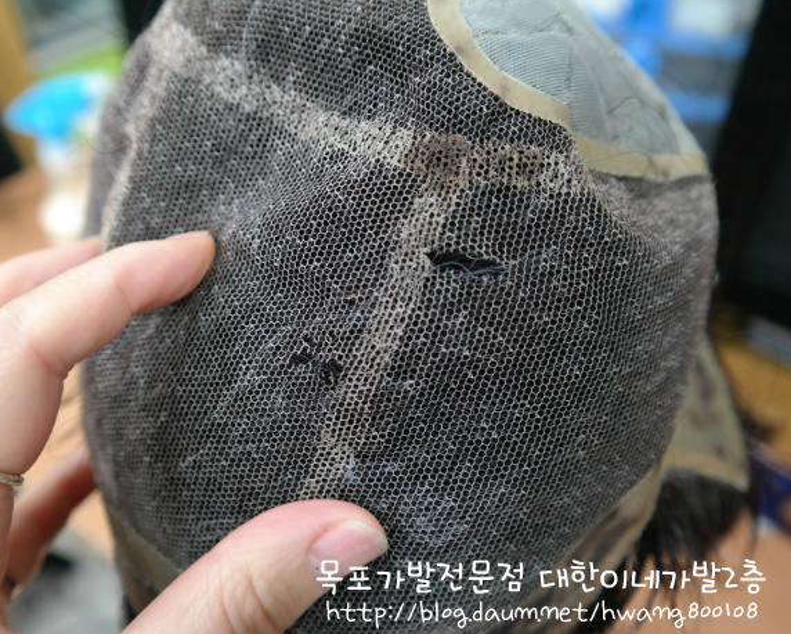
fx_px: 726
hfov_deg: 57.2
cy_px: 318
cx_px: 384
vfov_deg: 47.1
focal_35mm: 31
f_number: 3.5
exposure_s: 1/40
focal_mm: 18
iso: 800
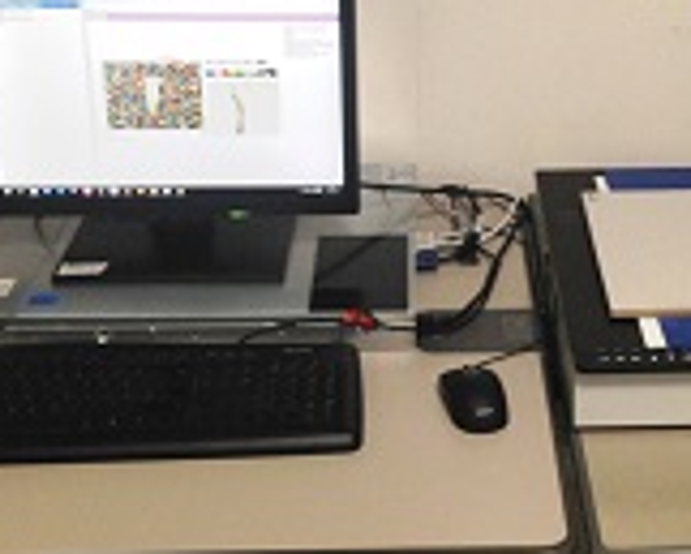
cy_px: 208
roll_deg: +0.0
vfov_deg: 20.7
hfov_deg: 25.5
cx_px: 489
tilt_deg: -23.7
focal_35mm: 74
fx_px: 1514
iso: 64
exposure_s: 1/20
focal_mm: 4.12
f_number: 2.4
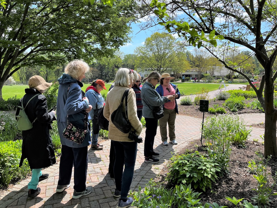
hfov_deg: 67.3
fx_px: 208
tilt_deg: -8.5
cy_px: 104
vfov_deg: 53.1
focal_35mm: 26
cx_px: 138
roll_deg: +0.2
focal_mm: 5.1
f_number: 1.6
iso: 50
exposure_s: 1/2179
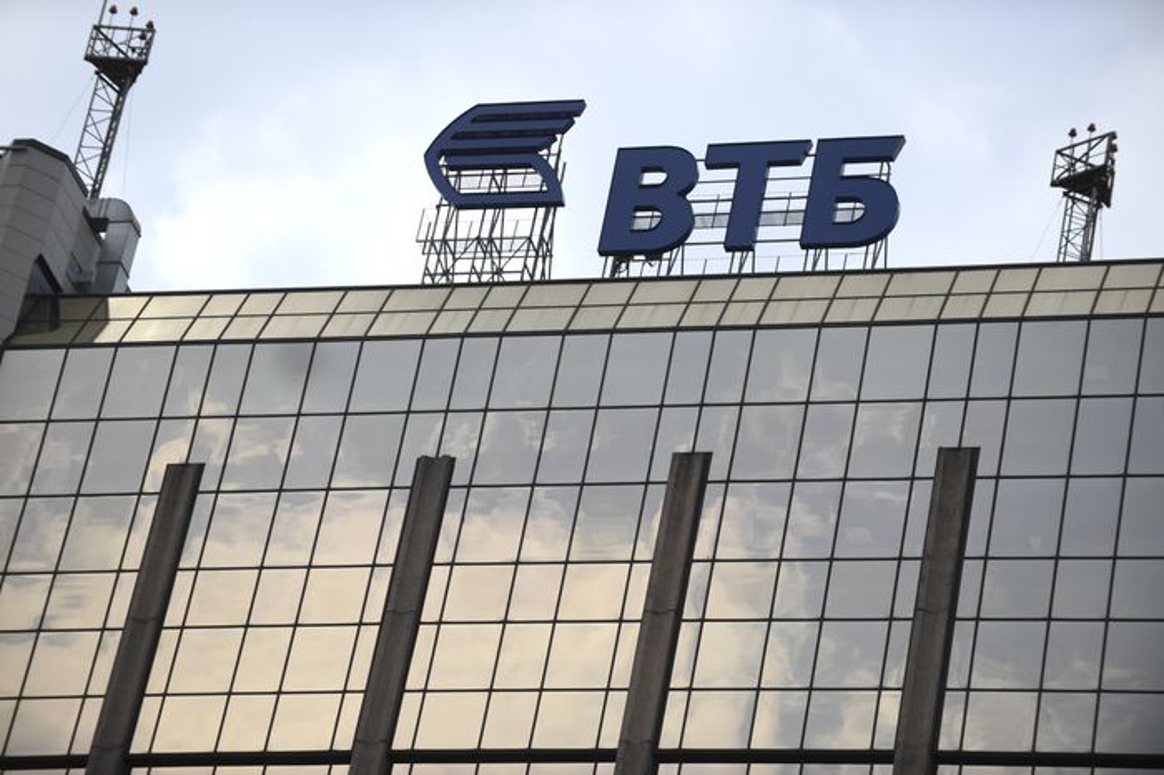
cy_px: 388
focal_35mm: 155
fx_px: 5009
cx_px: 582
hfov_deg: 13.3
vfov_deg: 8.8
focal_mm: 155
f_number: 3.5
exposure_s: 1/1000
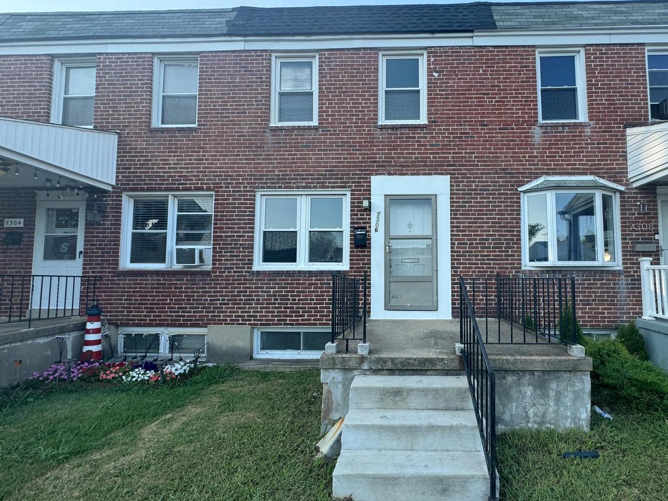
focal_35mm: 17
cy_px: 263
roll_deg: +0.8
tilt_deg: +3.9
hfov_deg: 90.2
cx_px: 389
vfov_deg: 74.7
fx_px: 328
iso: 40
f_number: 2.2
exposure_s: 1/240
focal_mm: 2.22
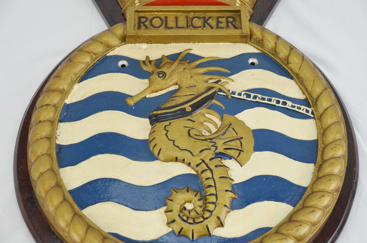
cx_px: 184
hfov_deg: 28.1
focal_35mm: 72
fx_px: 732
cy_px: 122
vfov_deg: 18.8
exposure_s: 1/100
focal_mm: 48
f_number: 5
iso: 400
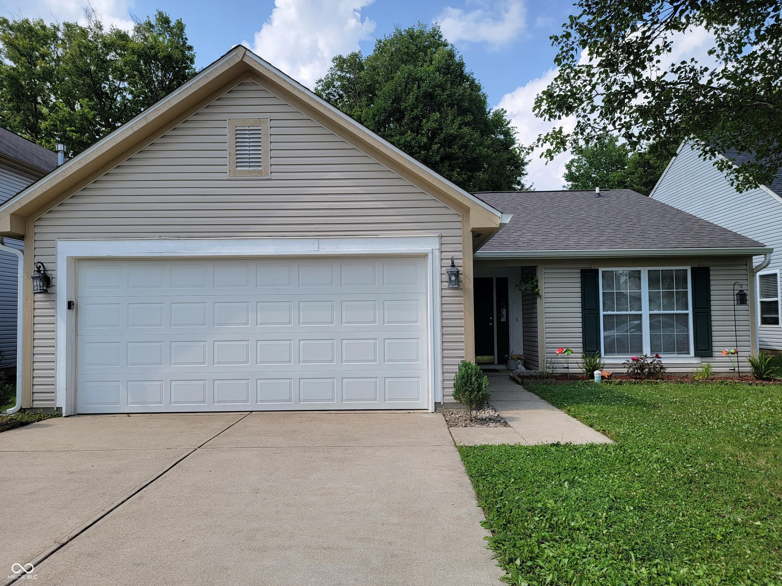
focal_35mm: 24
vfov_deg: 56.8
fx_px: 542
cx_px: 391
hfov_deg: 71.6
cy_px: 293
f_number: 1.8
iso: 16
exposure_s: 1/788
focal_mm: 6.7
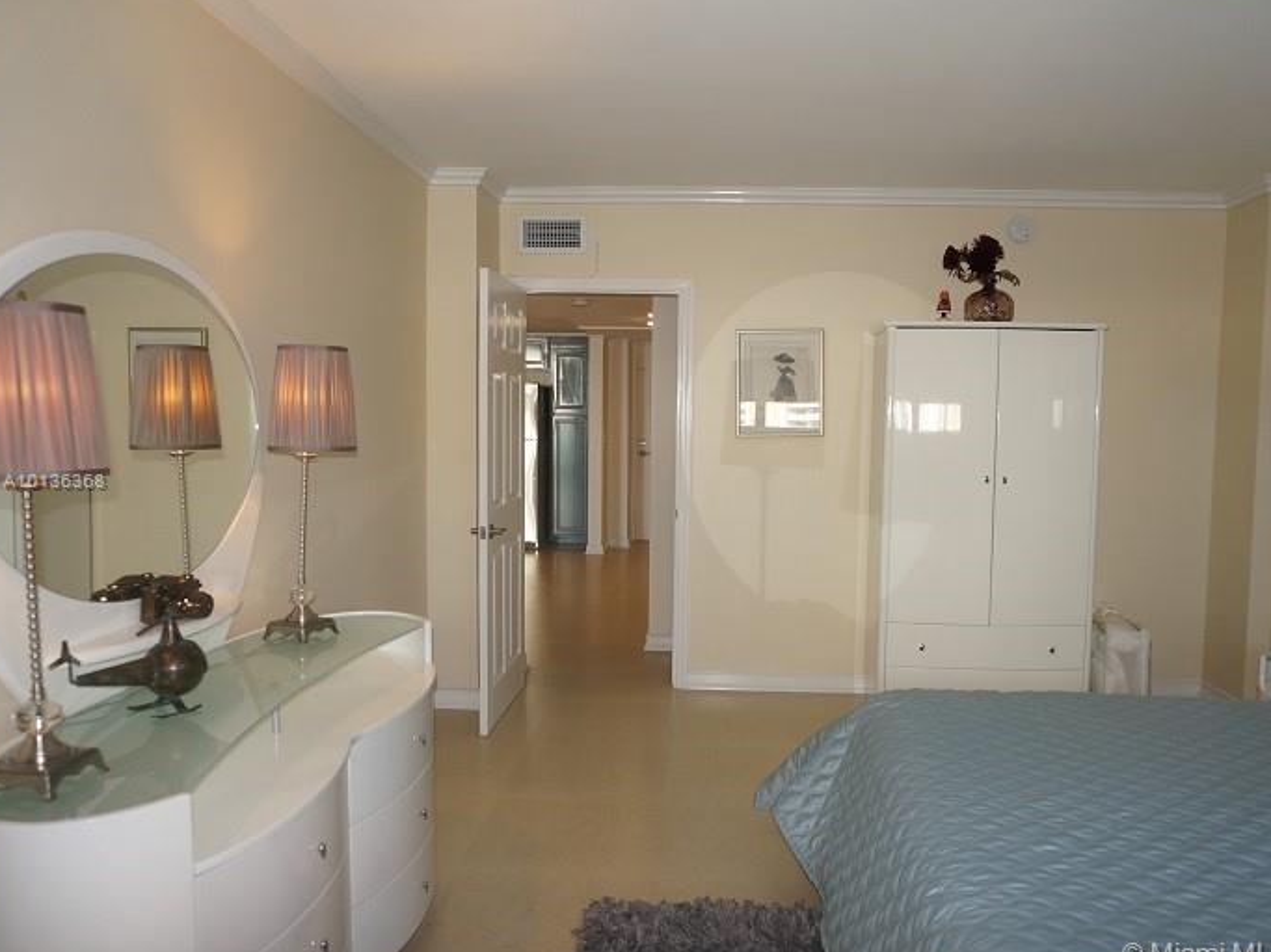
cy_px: 483
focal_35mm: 27
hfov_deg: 65.2
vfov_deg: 51.3
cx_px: 690
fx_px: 991
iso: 250
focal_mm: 16
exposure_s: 1/60
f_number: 4
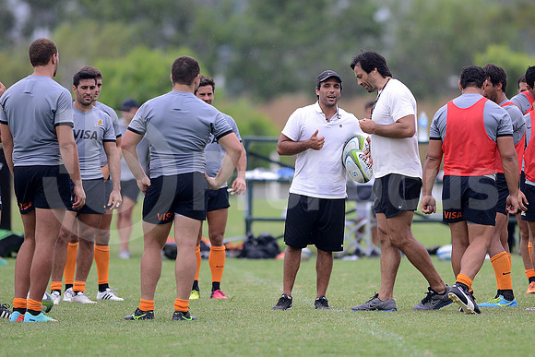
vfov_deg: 4.6
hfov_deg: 6.9
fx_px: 4459
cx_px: 268
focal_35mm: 300
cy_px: 178
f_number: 2.8
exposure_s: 1/1000
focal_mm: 300
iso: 200
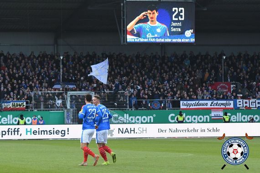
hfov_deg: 11.4
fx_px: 1300
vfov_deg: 7.6
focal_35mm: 180
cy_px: 86
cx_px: 130
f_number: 3.5
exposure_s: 1/1250
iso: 800
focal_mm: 120
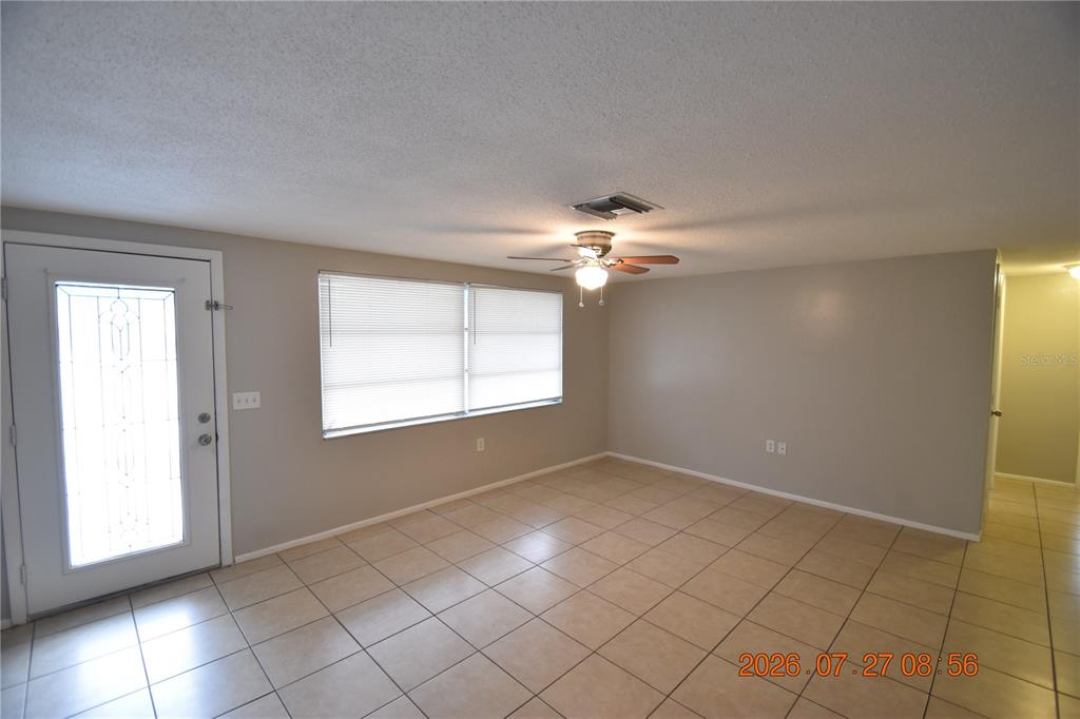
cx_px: 540
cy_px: 360
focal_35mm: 15
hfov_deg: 100.4
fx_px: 450
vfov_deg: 77.3
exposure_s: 1/30
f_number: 3.5
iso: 800
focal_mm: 10
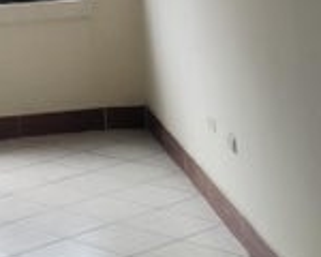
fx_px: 1150
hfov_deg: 13.8
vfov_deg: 12.4
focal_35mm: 121
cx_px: -295
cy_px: -73
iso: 180
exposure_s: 1/120
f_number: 1.8
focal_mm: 4.75
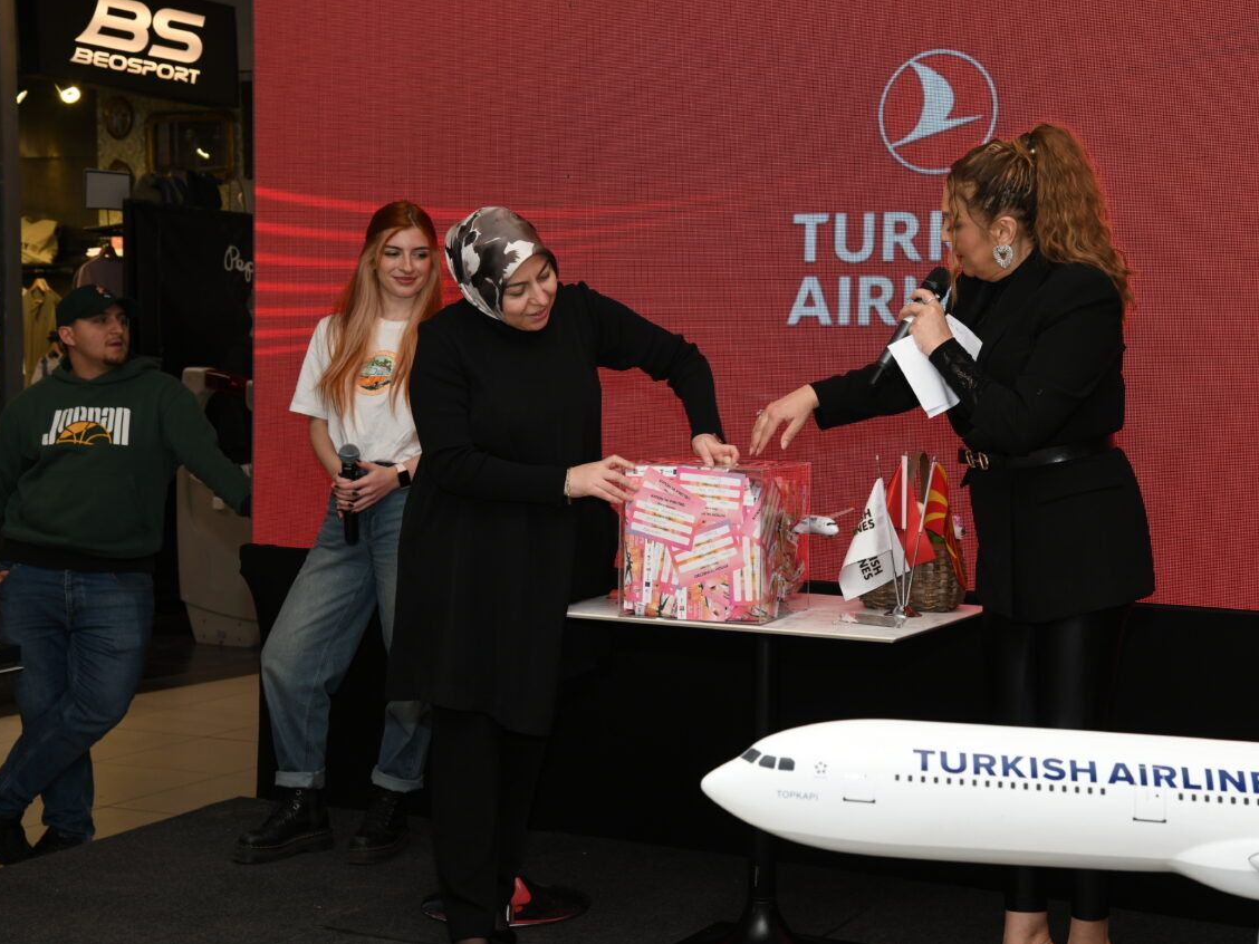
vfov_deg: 24.4
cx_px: 707
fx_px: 2182
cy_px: 471
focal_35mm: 60
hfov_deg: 32.1
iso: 800
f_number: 7.1
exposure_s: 1/100
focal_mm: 55
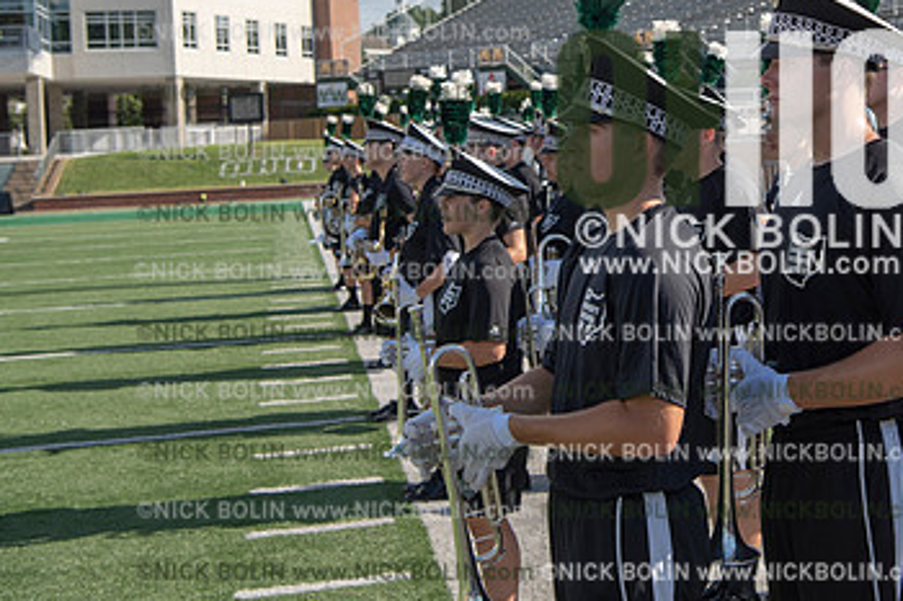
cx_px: 738
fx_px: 1579
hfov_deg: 31.0
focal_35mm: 63
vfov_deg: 21.4
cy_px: 153
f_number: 5.6
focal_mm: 38
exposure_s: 1/640
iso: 100
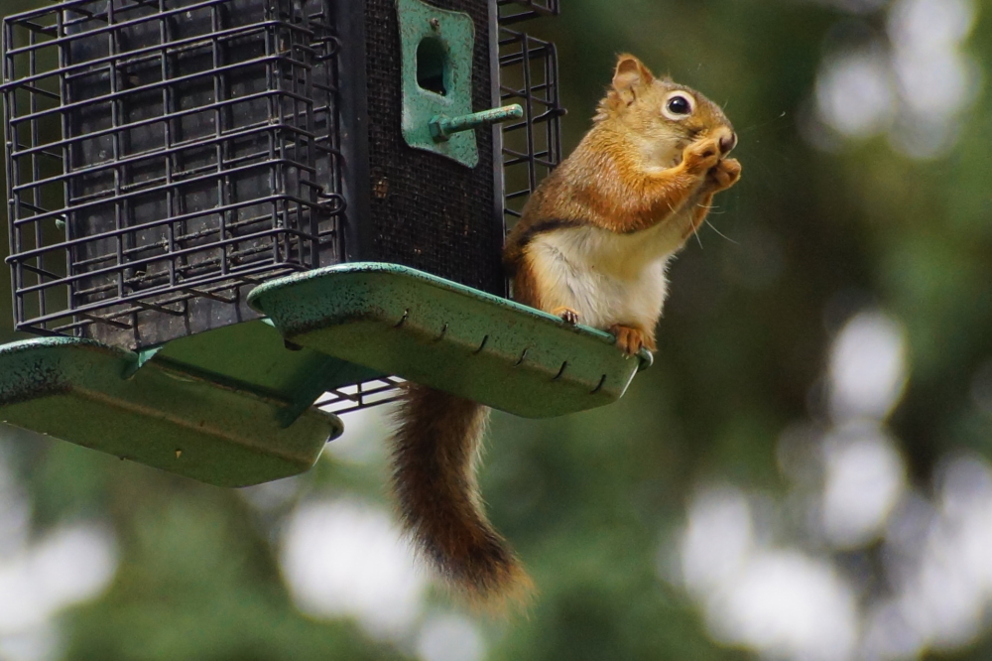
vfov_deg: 3.7
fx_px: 10329
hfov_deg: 5.5
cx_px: 496
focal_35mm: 375
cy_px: 330
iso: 500
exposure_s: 1/400
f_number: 6.3
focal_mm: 250
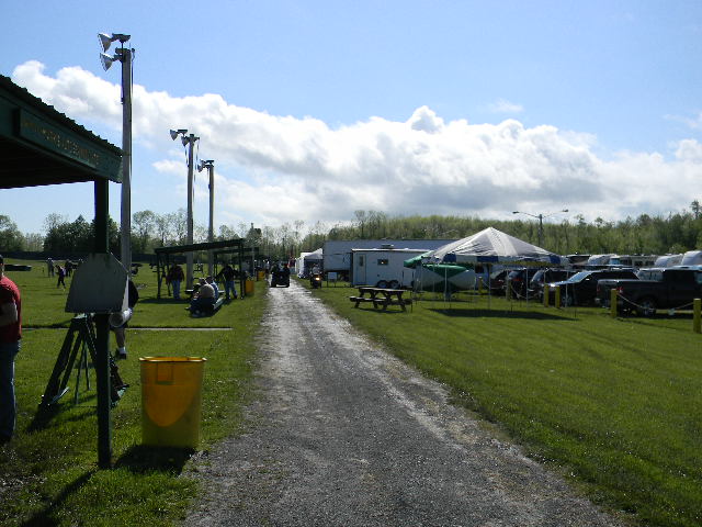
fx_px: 730
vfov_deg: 39.7
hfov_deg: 51.4
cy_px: 264
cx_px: 351
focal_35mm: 36
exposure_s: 1/438
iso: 80
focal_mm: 6.4
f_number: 7.4
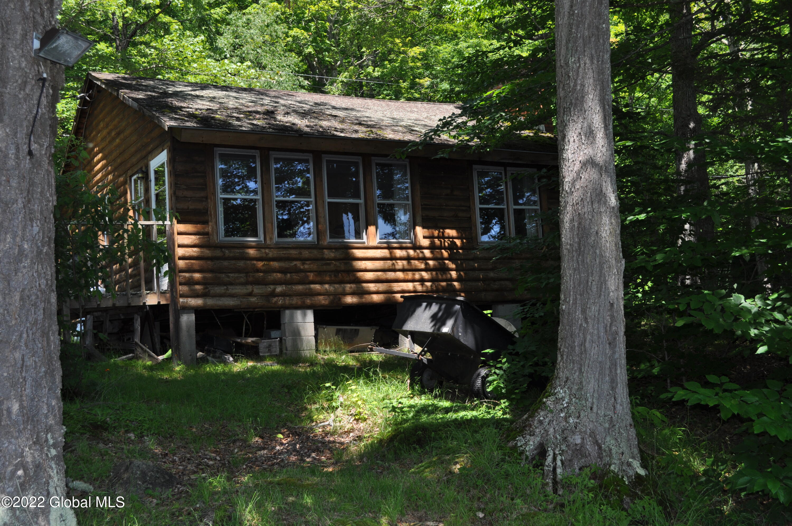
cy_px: 263
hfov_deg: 45.0
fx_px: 956
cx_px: 396
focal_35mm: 44
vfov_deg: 30.8
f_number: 6.3
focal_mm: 29
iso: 200
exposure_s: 1/200
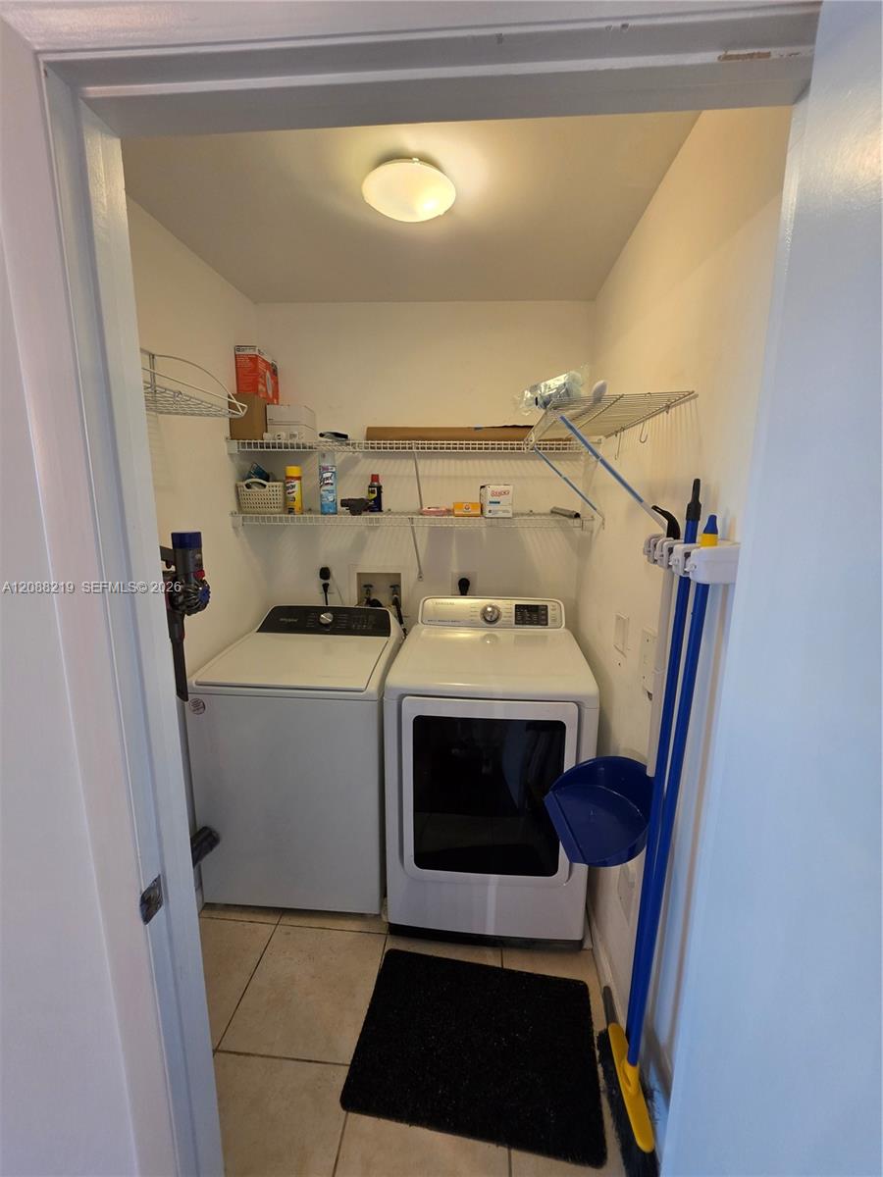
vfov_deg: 106.2
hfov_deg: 89.9
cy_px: 588
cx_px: 442
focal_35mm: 13
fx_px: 442
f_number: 1.9
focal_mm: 2.2
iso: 160
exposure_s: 1/120
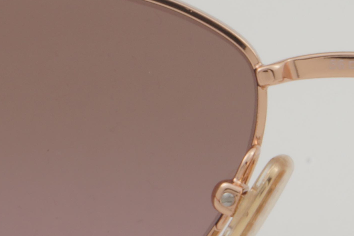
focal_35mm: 349
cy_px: 121
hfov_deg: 5.9
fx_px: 3432
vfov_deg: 3.9
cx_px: 355
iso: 100
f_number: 32
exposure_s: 1/3
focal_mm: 55
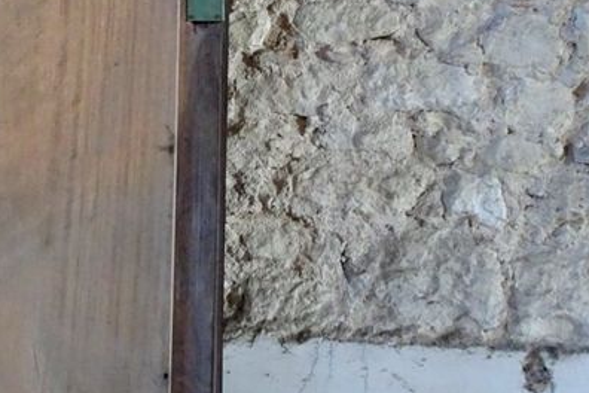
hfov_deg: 30.6
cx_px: 73
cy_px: 27
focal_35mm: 63
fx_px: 1031
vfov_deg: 21.0
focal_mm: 4.1
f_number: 3.5
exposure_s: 1/30
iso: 640
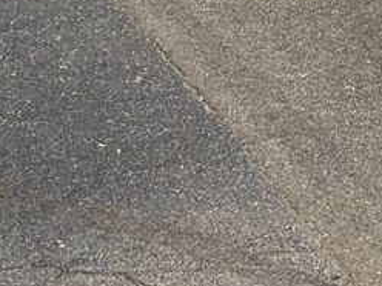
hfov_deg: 9.4
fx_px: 2185
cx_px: 738
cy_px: -281
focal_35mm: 198
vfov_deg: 7.2
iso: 64
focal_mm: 6.76
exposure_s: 1/3610
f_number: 1.78
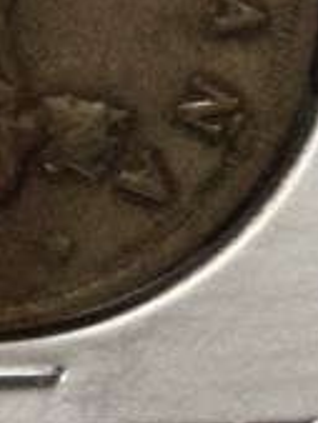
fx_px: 2385
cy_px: -641
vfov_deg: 9.0
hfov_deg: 7.6
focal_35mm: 195
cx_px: 95
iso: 250
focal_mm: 4.12
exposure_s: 1/20
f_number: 2.4
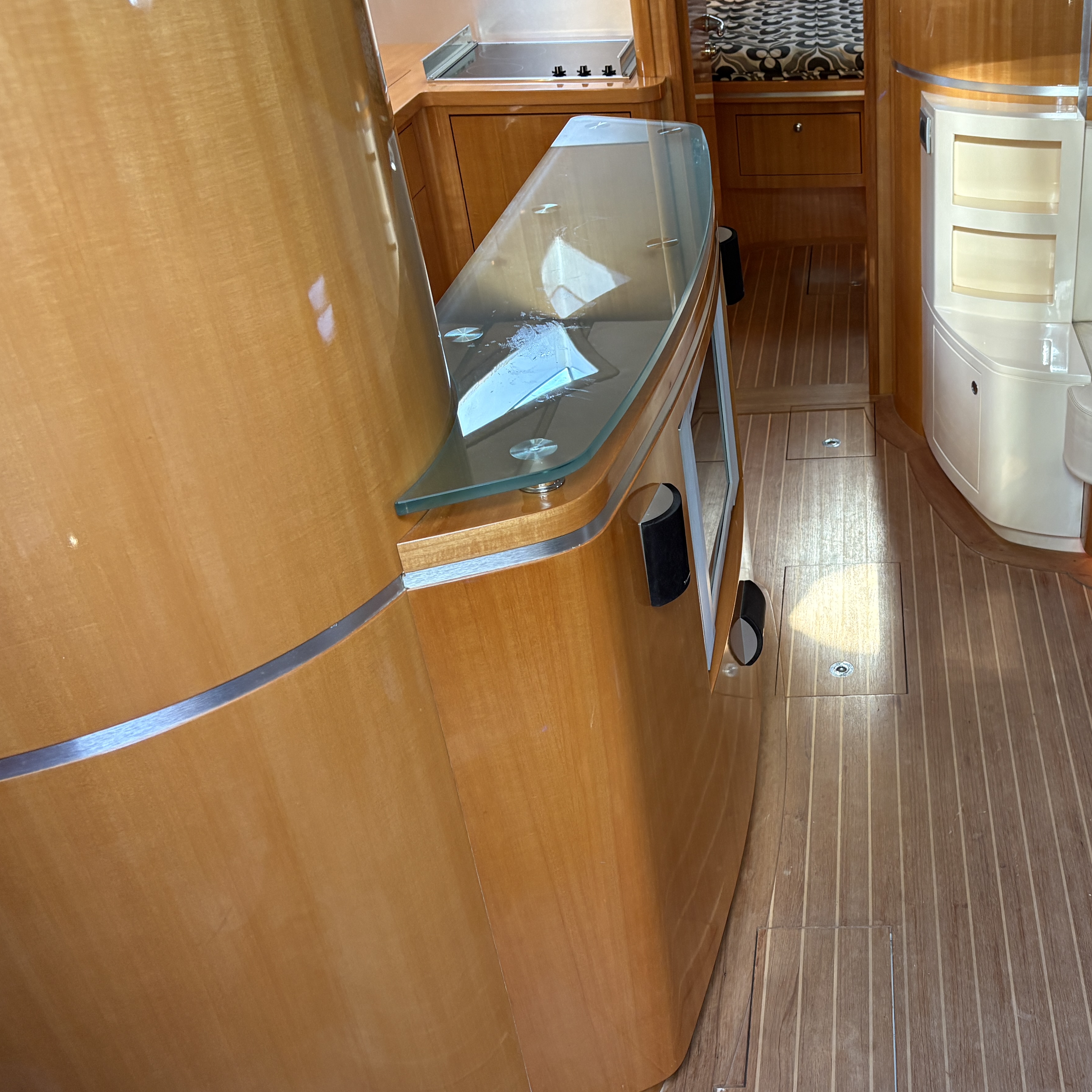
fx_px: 1321
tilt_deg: -31.8
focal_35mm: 37
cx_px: 856
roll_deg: +1.0
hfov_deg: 43.1
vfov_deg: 44.9
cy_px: 604
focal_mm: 5.96
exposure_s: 1/60
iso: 200
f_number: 1.6
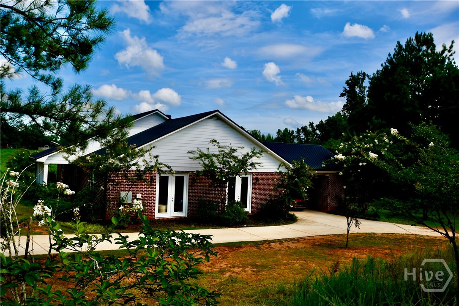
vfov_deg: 47.9
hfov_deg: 67.4
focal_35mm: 27
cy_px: 153
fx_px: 344
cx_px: 230
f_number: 8
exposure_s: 1/250
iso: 100
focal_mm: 18
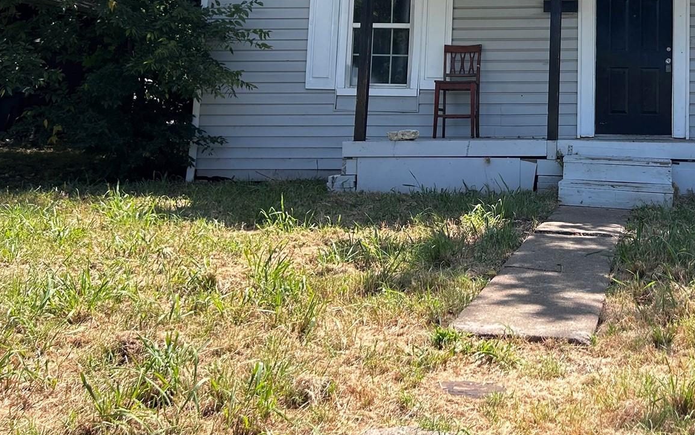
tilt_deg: +6.0
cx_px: 564
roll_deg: +0.0
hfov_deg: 39.3
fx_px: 928
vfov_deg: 25.3
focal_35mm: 49
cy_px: 17
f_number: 1.5
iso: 50
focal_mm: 5.7
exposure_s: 1/1224
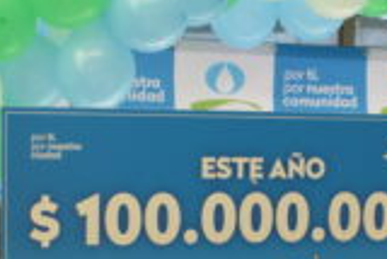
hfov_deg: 18.8
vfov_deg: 12.6
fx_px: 1162
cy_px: 243
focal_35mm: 108
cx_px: 266
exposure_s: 1/125
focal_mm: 18
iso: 800
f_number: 9
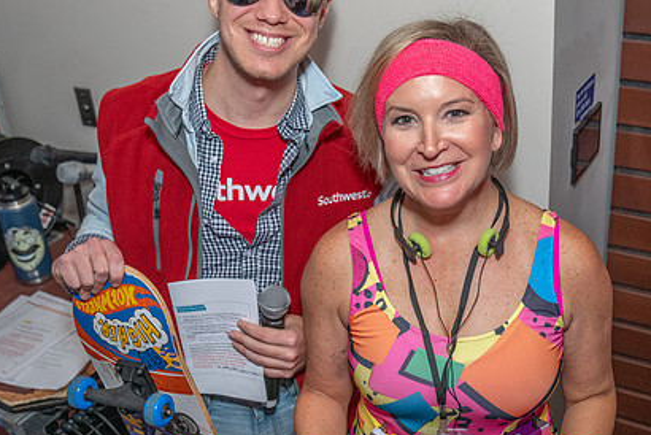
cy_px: 207
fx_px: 778
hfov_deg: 45.3
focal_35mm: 43
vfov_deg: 31.2
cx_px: 373
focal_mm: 24
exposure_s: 1/160
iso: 2500
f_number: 3.5
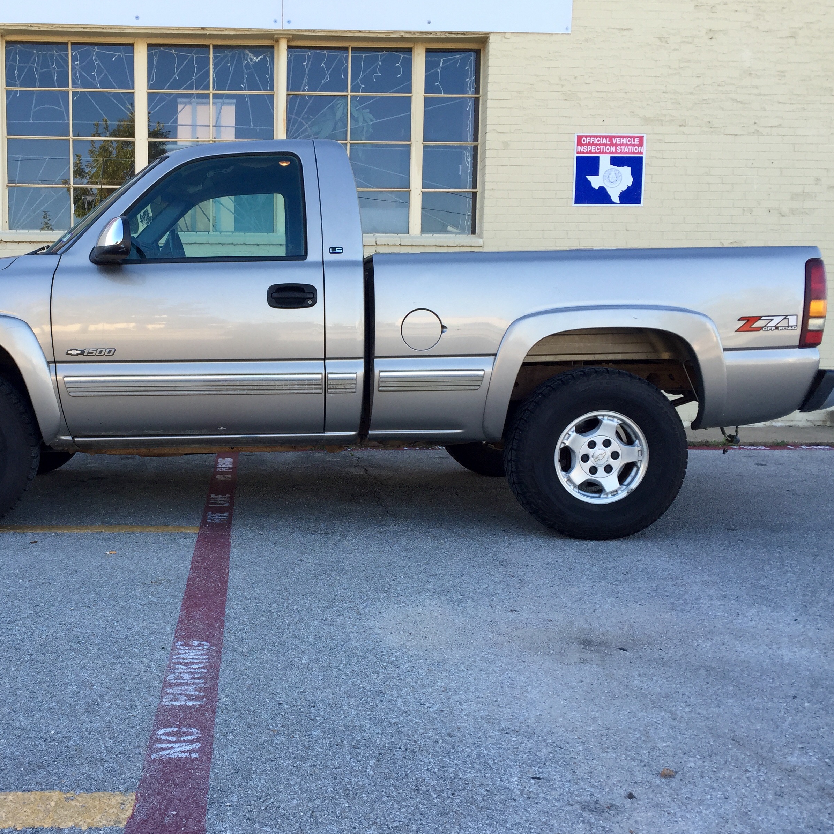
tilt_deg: -4.9
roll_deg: -1.4
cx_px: 284
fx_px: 954
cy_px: 424
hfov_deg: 46.5
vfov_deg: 47.2
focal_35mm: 35
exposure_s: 1/217
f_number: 2.2
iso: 32
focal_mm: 4.15
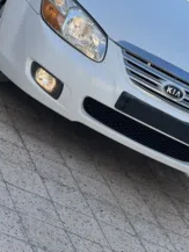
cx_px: 103
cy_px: 29
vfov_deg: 13.8
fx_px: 1033
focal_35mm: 142
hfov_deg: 10.5
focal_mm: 9
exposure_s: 1/223
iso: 25
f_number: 2.8
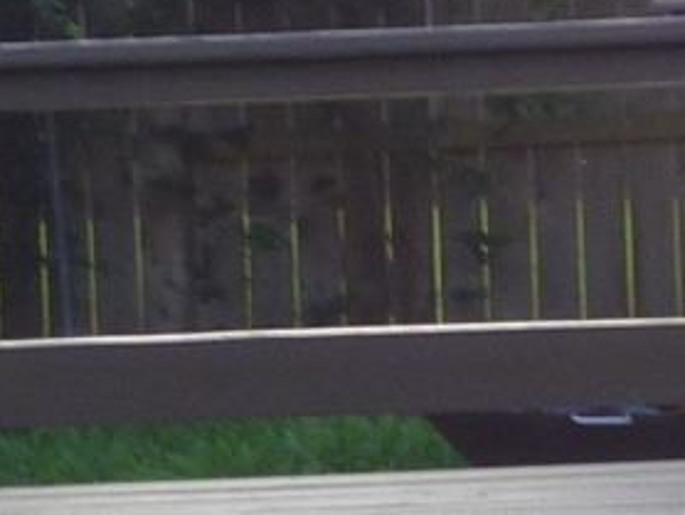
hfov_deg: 6.5
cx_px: 724
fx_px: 5981
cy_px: 22
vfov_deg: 4.9
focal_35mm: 302
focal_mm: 7.3
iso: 100
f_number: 3.7
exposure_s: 1/80
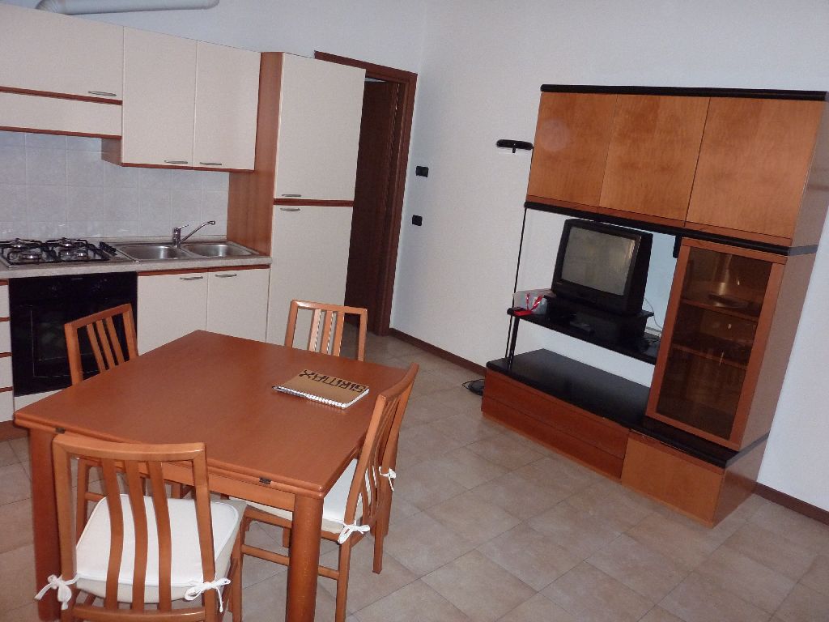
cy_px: 311
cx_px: 414
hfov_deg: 69.4
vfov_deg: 54.9
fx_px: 599
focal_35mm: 25
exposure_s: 1/30
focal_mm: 4.1
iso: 320
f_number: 3.3
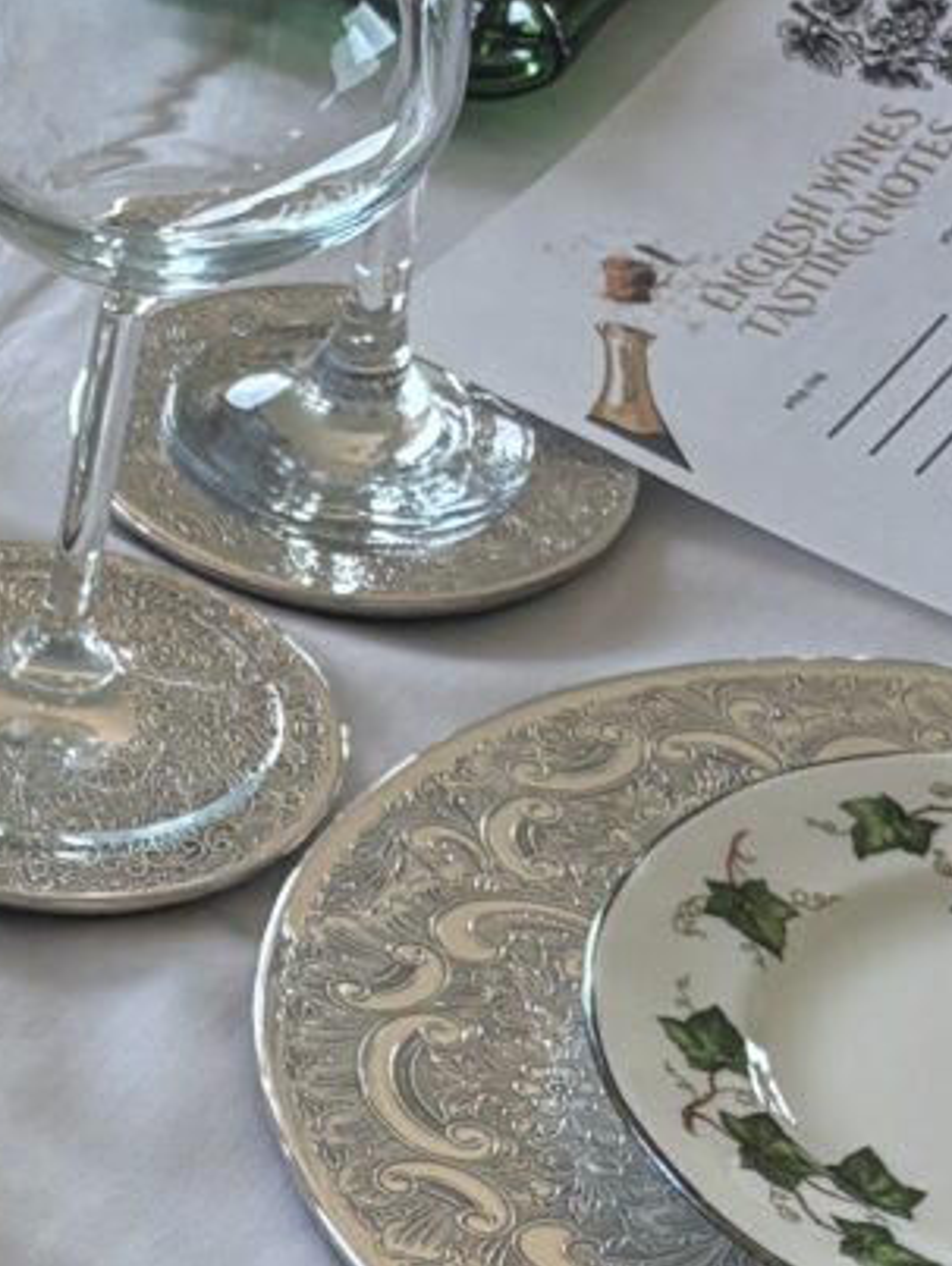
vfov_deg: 11.9
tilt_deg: -40.6
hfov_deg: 8.4
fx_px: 6041
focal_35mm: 165
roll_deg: -1.5
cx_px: -1128
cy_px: 1143
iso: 50
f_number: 1.6
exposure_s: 1/121
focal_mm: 5.96
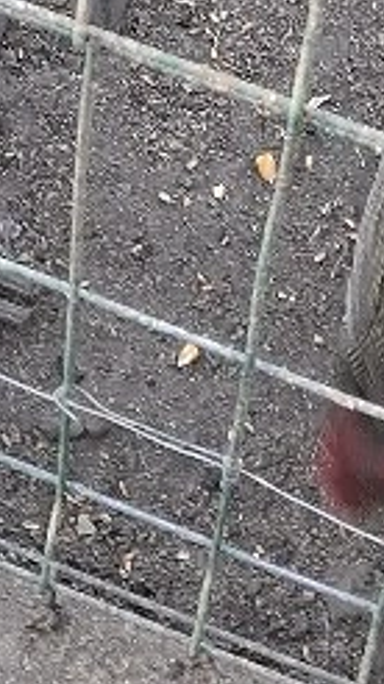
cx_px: -122
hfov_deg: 8.8
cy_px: -738
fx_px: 2467
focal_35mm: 136
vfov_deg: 13.3
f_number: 1.8
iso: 100
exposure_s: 1/100
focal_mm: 5.54
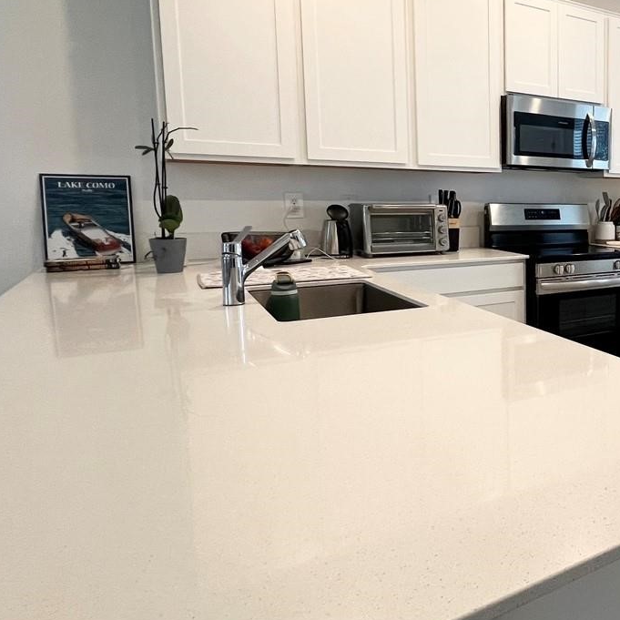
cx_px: 616
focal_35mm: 27
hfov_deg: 48.8
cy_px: 261
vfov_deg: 58.8
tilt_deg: -5.7
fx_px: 547
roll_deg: -0.4
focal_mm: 1.57
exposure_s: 1/120
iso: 160
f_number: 1.8
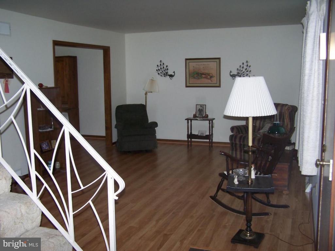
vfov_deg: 37.7
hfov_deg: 49.0
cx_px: 168
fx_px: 368
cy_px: 126
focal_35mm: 38
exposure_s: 1/60
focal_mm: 6.3
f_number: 2.8
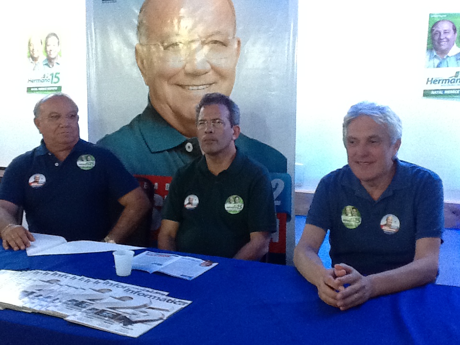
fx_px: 425
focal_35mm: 32
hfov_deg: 56.8
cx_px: 230
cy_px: 172
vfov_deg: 44.2
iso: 320
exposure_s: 1/30
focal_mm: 2.03
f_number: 2.4
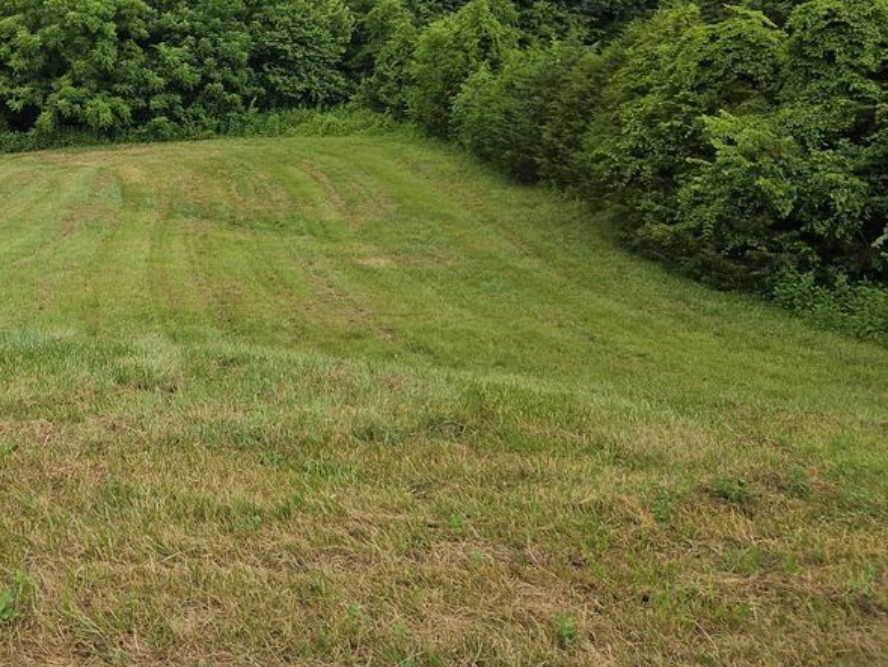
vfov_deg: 34.5
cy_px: 100
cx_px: 128
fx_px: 1026
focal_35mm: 40
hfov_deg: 43.6
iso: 25
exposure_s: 1/1154
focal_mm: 5.4
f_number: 1.8
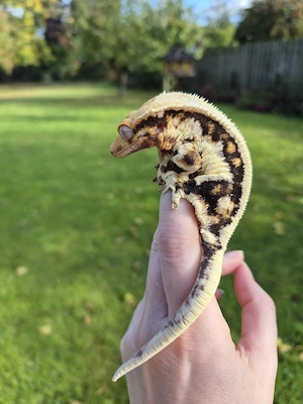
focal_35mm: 23
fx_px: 268
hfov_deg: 58.9
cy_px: 202
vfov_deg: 73.9
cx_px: 152
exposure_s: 1/385
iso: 25
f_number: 1.8
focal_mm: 5.4
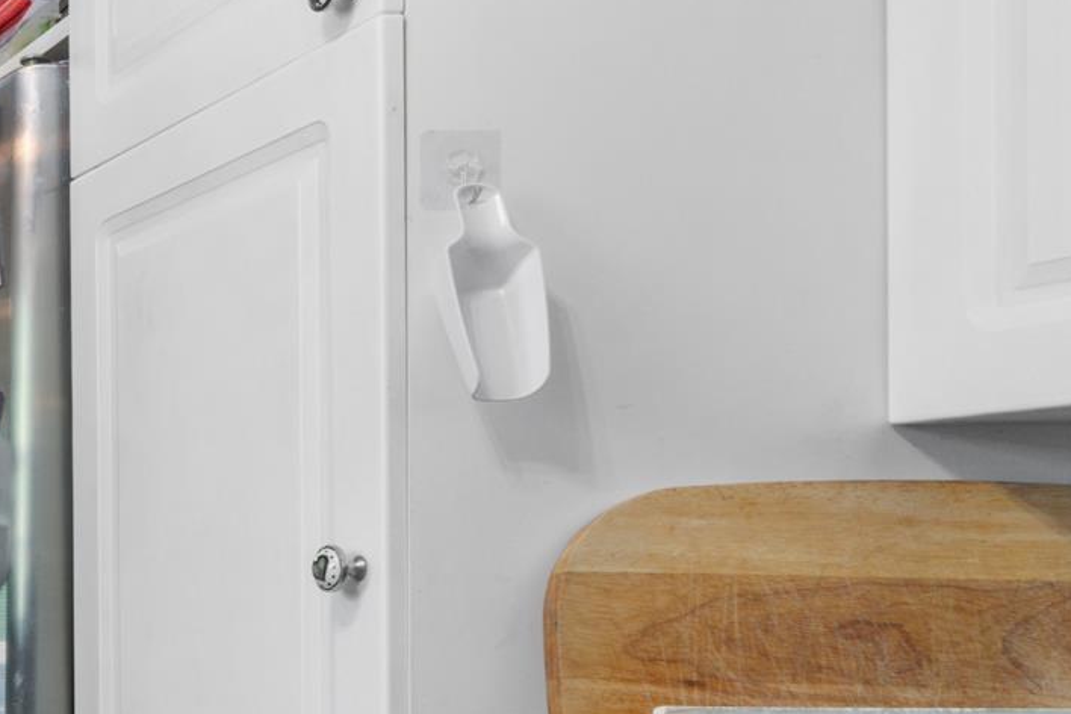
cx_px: -688
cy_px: 600
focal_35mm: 53
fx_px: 1577
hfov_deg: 24.6
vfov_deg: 25.0
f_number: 9
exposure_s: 1/25
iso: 200
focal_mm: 10
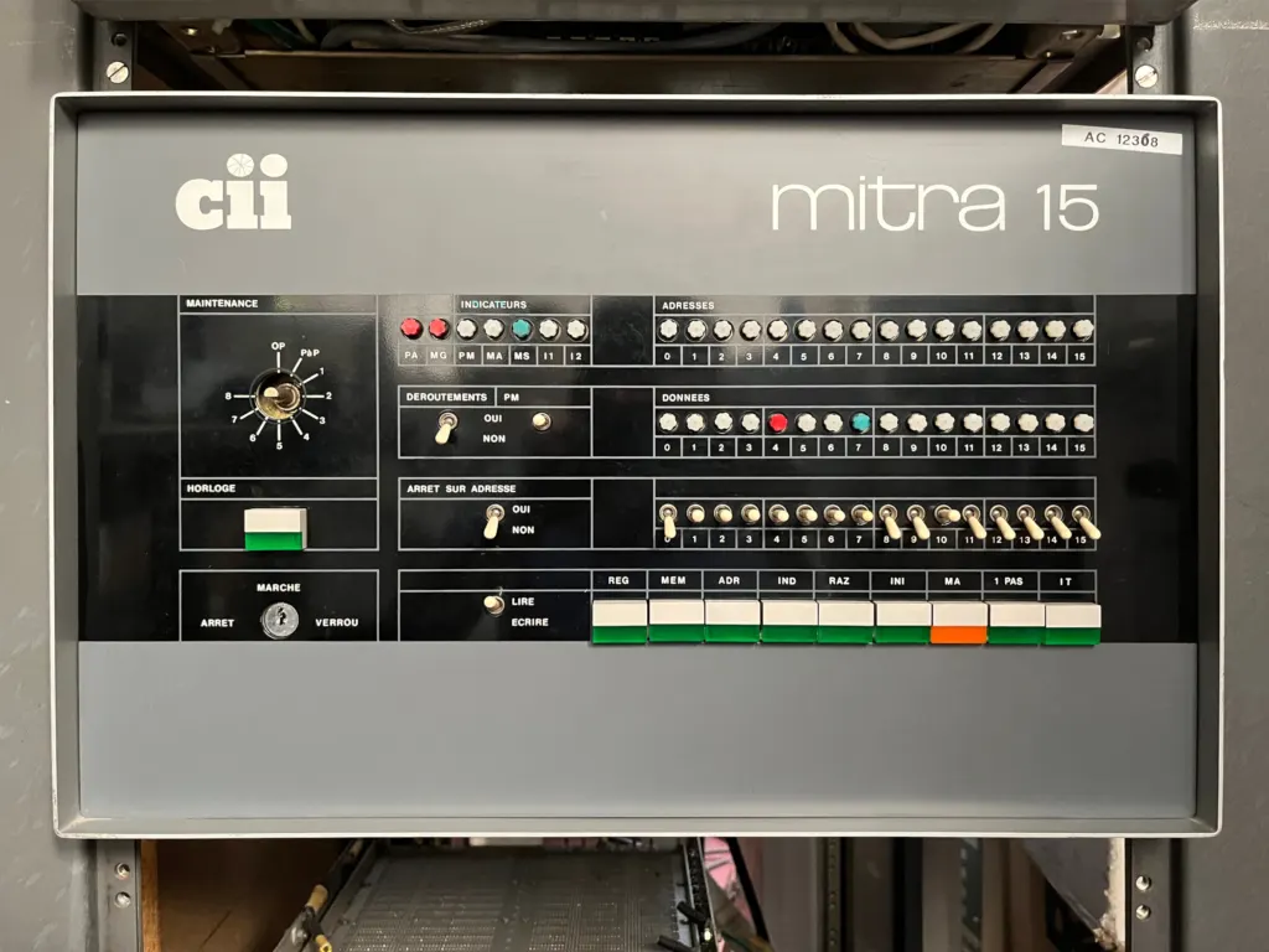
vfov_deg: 53.1
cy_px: 476
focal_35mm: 26
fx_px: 953
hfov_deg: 67.3
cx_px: 634
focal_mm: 5.1
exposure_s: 1/30
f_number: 1.6
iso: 800
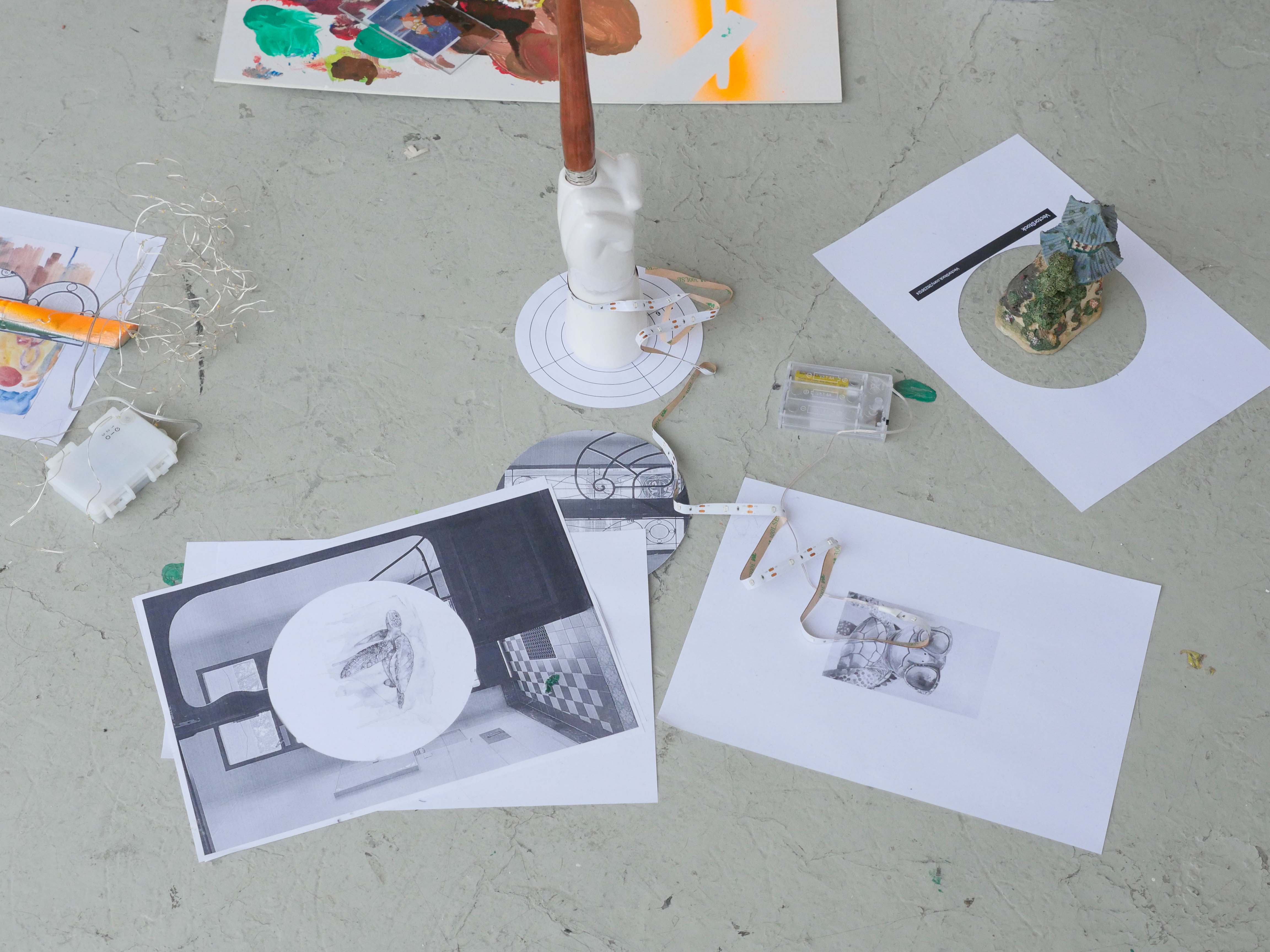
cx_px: 635
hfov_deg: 32.2
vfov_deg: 24.4
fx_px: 2201
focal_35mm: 60
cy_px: 476
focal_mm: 30
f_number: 5
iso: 1600
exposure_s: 1/160
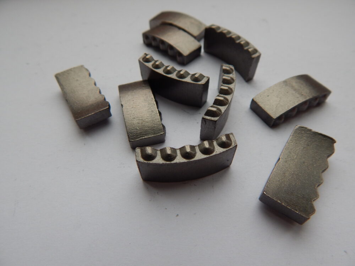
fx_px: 236
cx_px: 178
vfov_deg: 58.9
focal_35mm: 23
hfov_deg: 73.9
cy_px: 133
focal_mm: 4
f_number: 3
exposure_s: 1/250
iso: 125
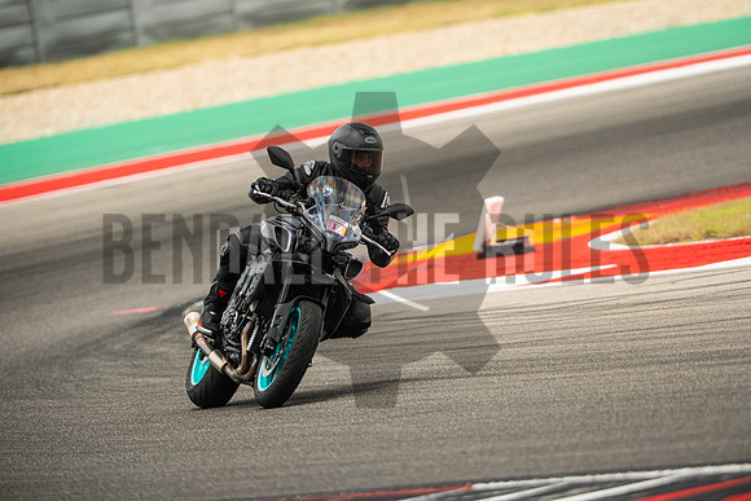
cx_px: 376
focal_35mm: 420
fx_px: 8763
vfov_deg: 3.3
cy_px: 250
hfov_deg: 4.9
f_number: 2.8
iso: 500
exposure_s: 1/2000
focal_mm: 280
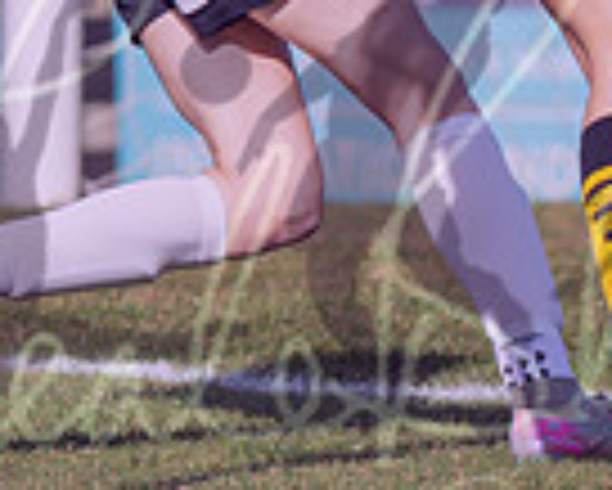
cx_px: 439
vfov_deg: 0.8
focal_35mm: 1911
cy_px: -38
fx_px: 34638
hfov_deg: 1.0
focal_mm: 300
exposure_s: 1/2000
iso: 200
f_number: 4
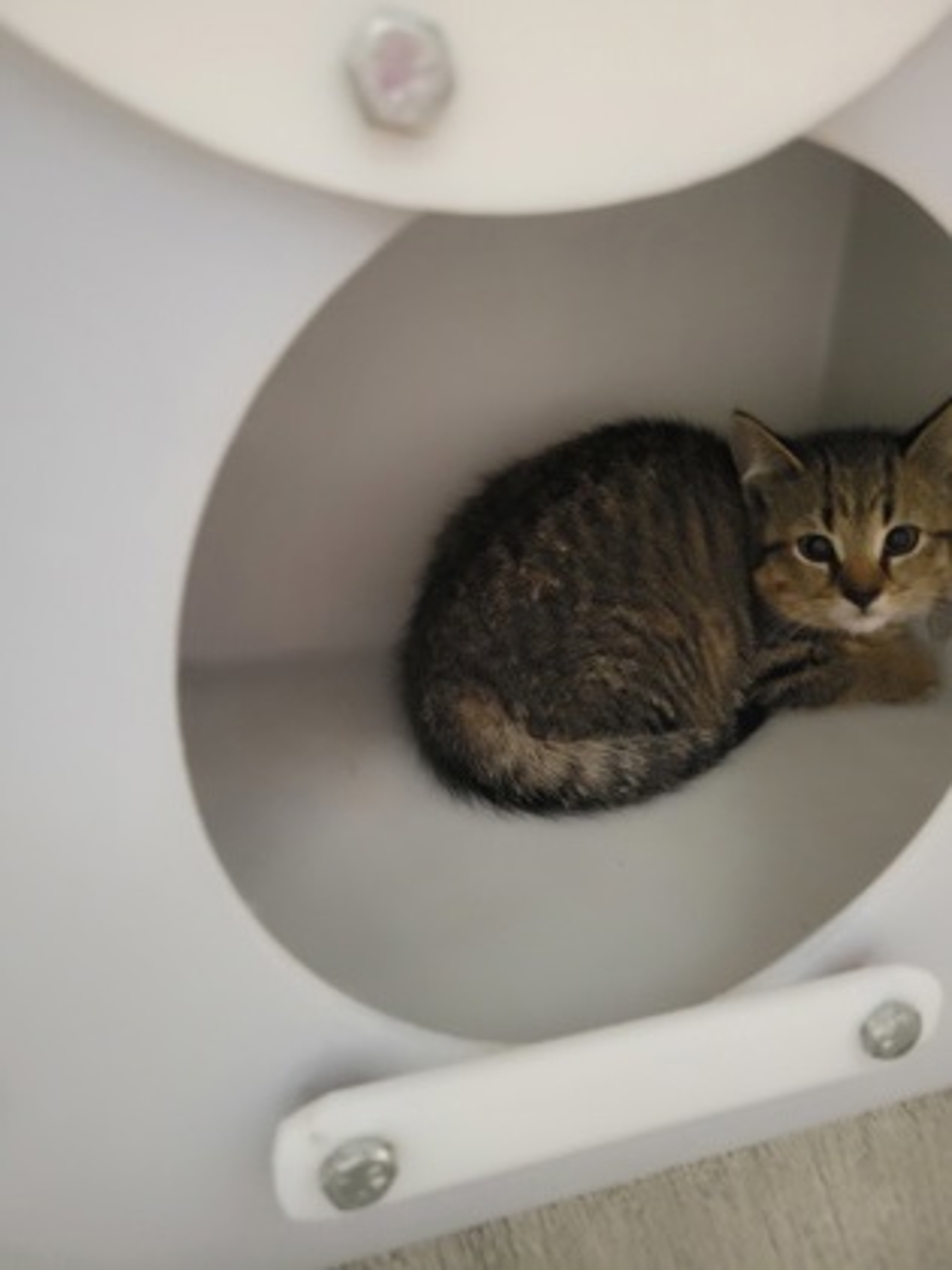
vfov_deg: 67.3
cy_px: 635
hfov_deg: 53.1
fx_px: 953
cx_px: 476
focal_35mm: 26
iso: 1250
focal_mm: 5.4
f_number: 1.8
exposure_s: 1/24
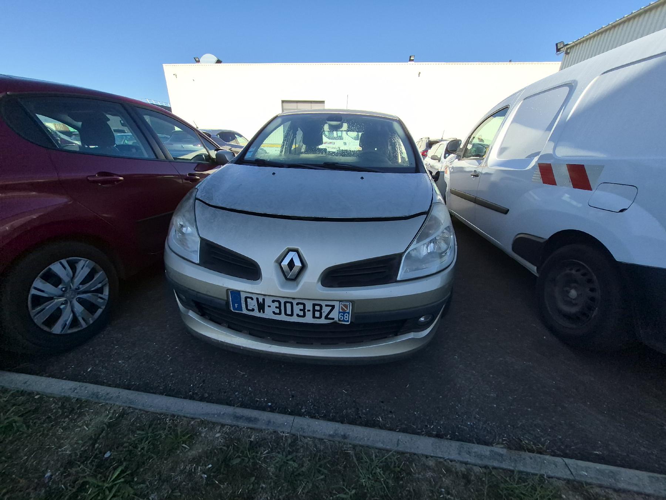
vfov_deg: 89.9
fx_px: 250
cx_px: 333
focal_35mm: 13
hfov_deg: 106.2
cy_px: 250
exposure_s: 1/2000
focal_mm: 1.74
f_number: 2.2
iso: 40
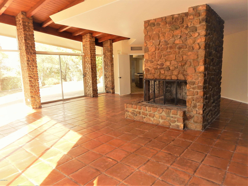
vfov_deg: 61.1
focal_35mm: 22
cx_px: 124
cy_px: 93
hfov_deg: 76.4
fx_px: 158
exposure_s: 1/200
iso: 125
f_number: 3
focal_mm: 4
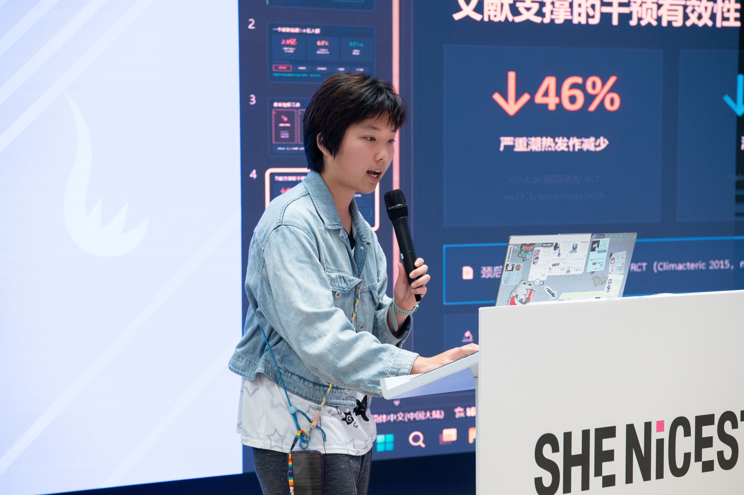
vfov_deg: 19.4
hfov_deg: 28.9
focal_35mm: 70
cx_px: 372
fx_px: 1446
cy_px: 248
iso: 2000
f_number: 6.3
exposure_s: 1/125
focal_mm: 70
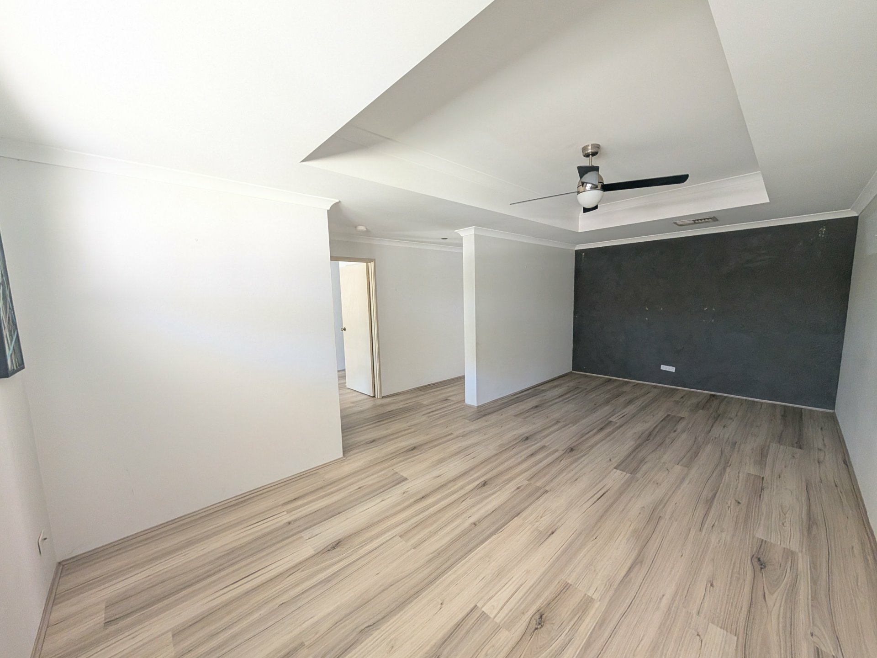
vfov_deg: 94.5
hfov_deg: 110.5
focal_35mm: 12
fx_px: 304
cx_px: 438
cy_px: 329
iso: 507
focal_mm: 2.02
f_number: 1.7
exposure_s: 1/60
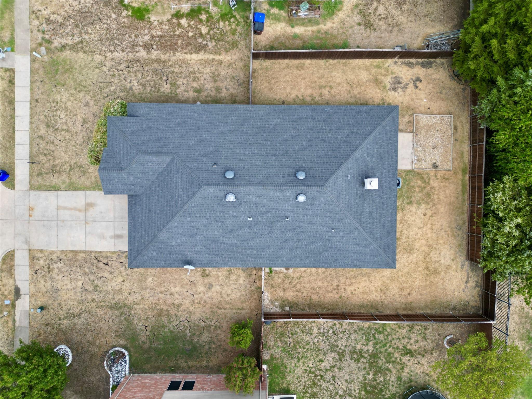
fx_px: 369
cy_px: 200
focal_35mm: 24
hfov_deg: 71.6
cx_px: 266
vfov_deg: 56.8
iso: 100
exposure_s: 1/800
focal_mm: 6.72
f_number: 1.7
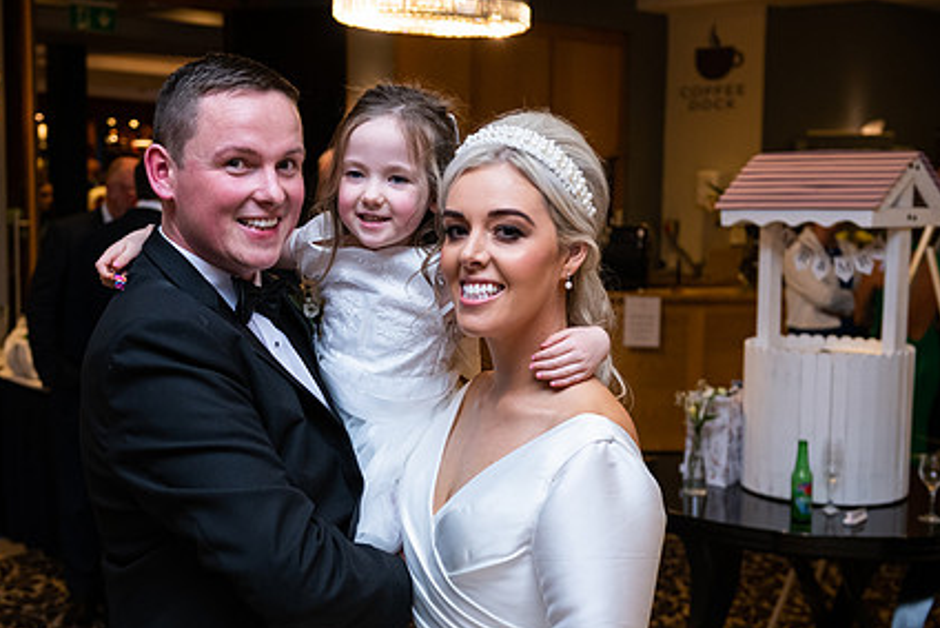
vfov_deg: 26.0
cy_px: 323
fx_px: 1358
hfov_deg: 38.2
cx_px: 450
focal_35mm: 52
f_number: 3.5
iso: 640
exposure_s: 1/160
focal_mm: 38
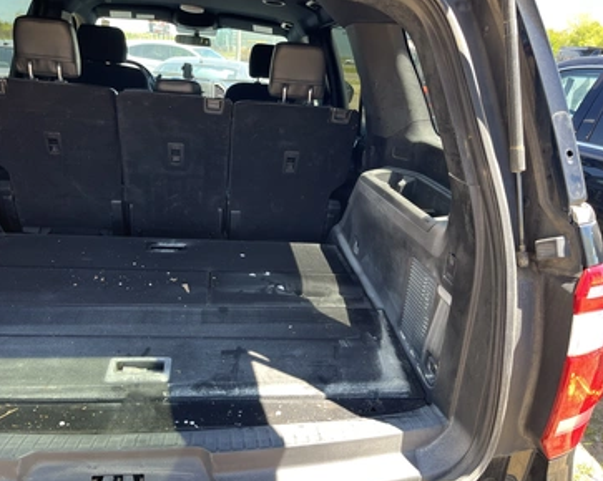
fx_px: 499
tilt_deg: -21.3
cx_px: 287
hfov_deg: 62.2
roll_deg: -2.3
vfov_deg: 51.5
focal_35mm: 28
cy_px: 236
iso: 50
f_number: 1.6
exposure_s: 1/121
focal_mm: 5.1
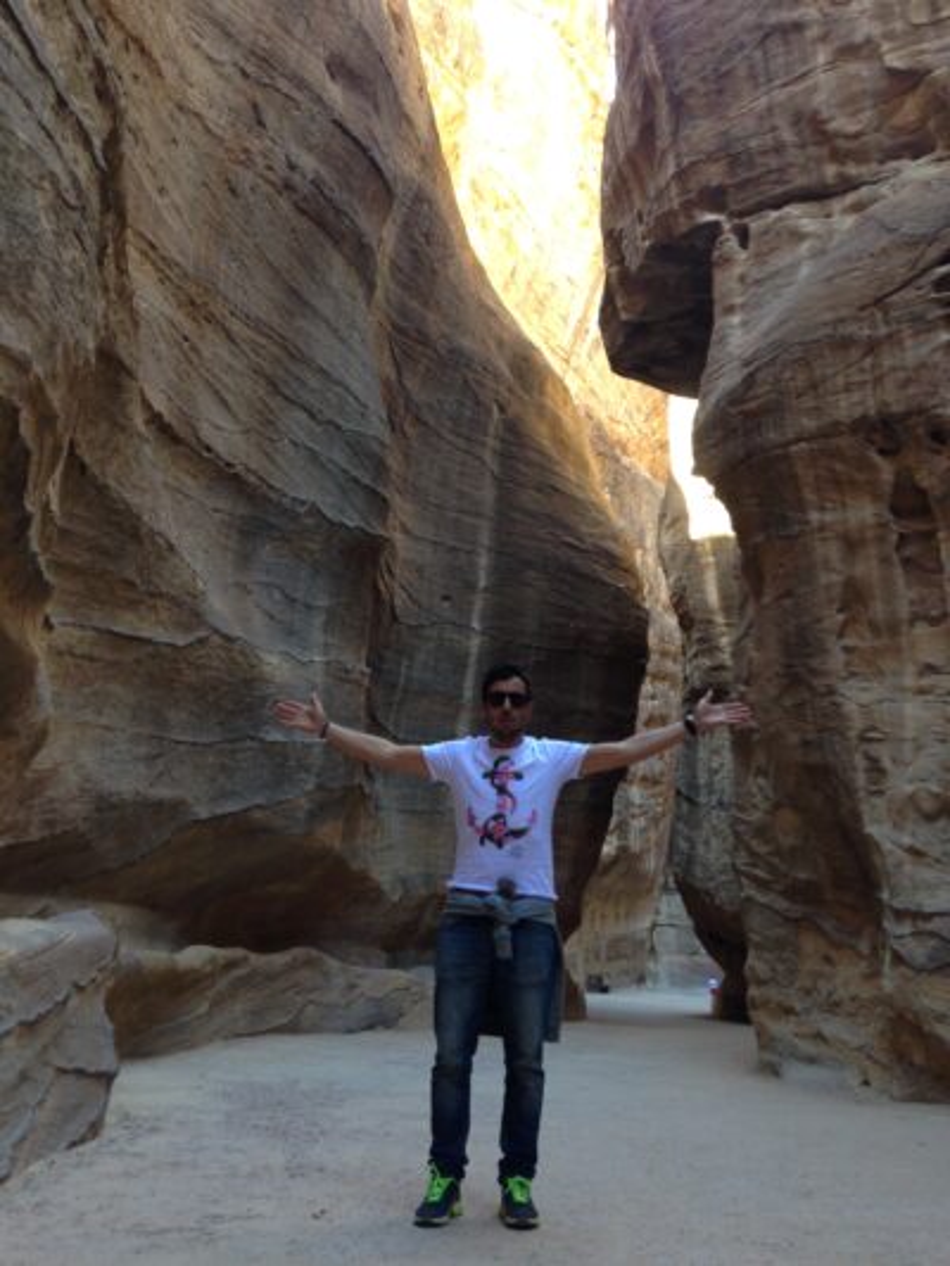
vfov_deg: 55.3
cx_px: 475
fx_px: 1207
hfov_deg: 43.0
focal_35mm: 33
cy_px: 633
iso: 50
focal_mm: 4.12
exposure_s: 1/40
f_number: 2.4
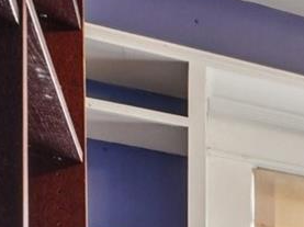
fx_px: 805
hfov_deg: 12.2
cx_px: 865
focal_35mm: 92
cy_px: 488
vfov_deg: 13.3
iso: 400
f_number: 8
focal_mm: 11
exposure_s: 1/15
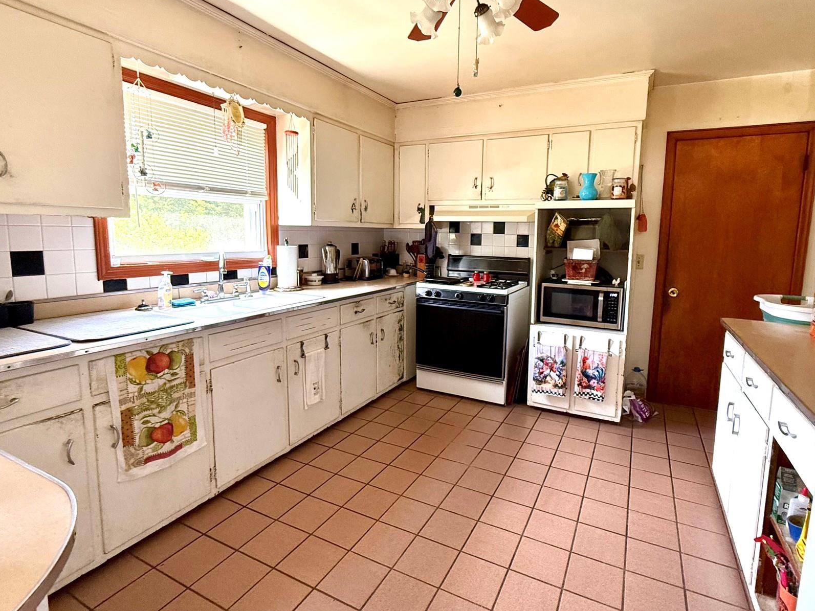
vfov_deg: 71.5
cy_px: 282
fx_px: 424
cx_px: 438
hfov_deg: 87.6
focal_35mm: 18
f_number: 2.2
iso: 320
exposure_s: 1/99
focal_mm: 2.22
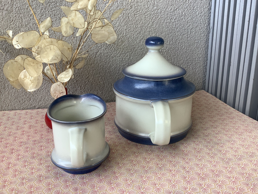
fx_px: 231
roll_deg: +1.1
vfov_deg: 45.4
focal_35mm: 31
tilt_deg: -18.0
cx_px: 129
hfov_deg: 58.4
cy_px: 97
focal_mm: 3.3
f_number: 2.4
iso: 32
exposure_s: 1/100
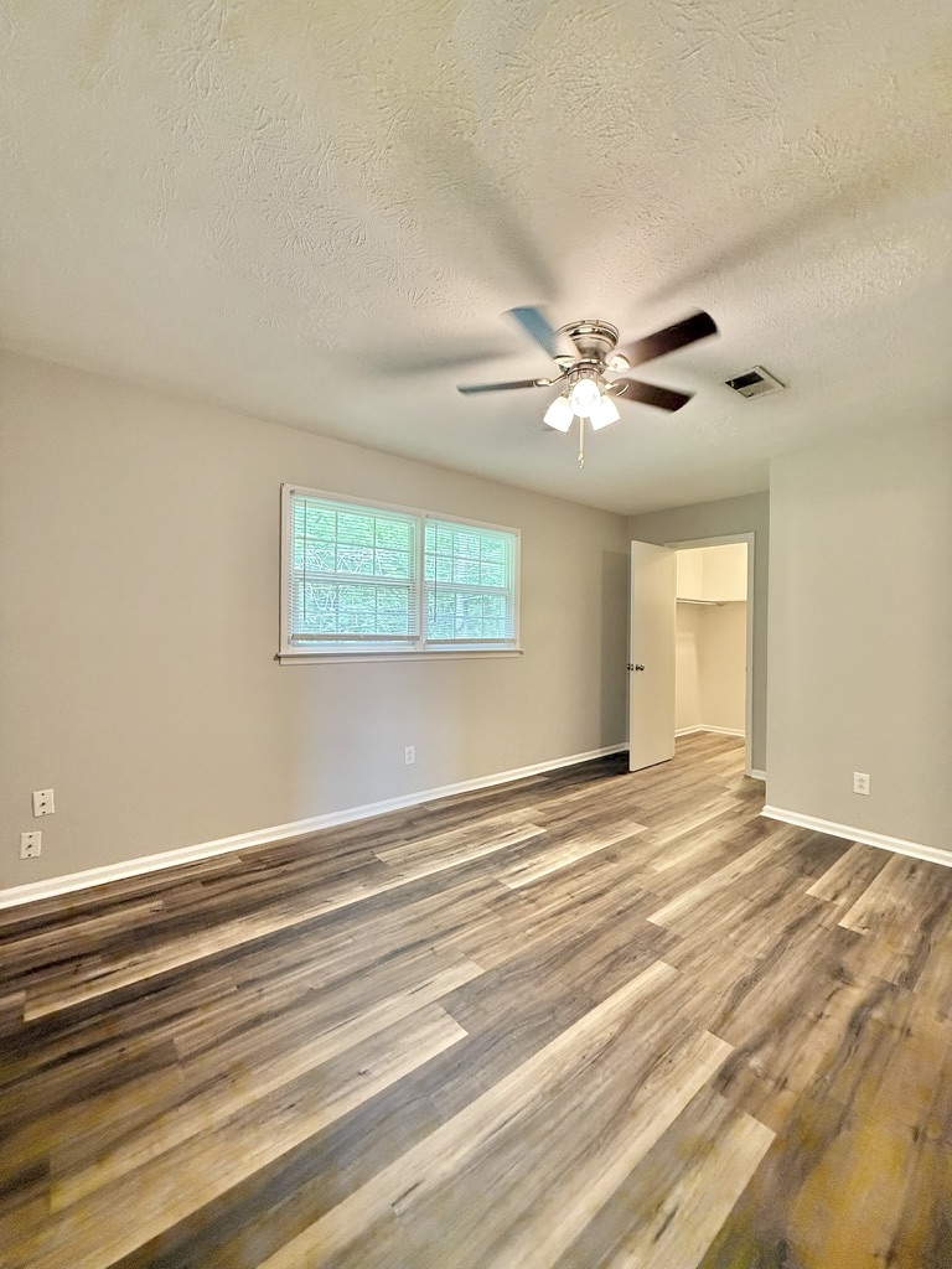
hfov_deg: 85.7
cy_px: 634
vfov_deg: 102.1
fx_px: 513
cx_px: 476
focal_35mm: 14
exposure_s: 1/60
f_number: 2.2
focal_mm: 2.22
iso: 200
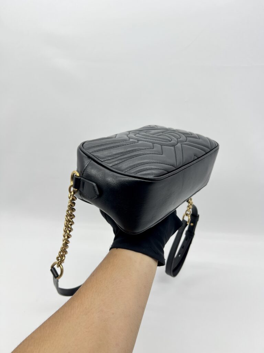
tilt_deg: -24.2
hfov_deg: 53.1
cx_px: 132
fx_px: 264
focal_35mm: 26
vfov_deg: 67.3
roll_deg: -0.4
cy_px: 176
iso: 32
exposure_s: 1/116
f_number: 1.5
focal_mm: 5.7
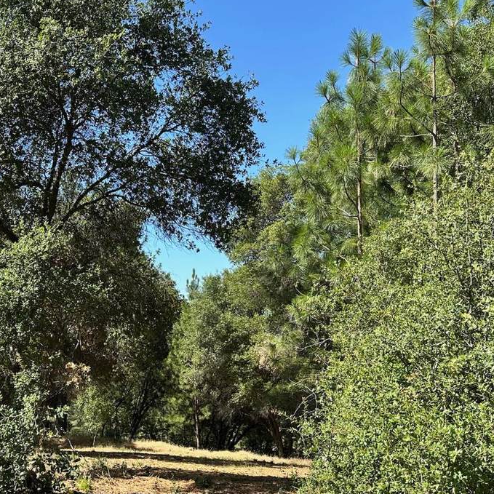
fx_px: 646
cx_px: 168
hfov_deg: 41.4
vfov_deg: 41.6
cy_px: 308
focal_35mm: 40
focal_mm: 6.86
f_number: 1.78
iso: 80
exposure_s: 1/1949
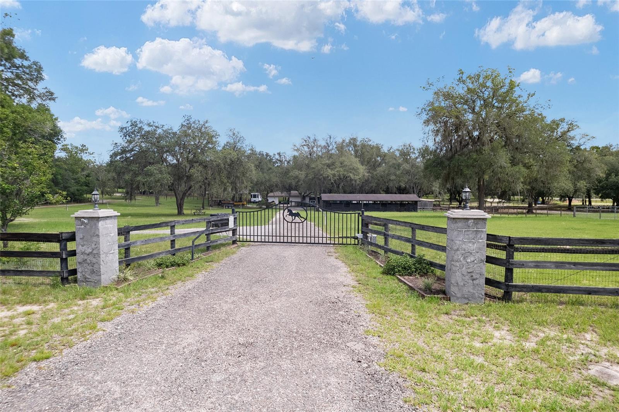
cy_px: 206
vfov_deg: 57.2
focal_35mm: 22
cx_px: 310
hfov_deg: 78.6
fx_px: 378
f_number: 2.8
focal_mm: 8.38
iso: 130
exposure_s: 1/2500
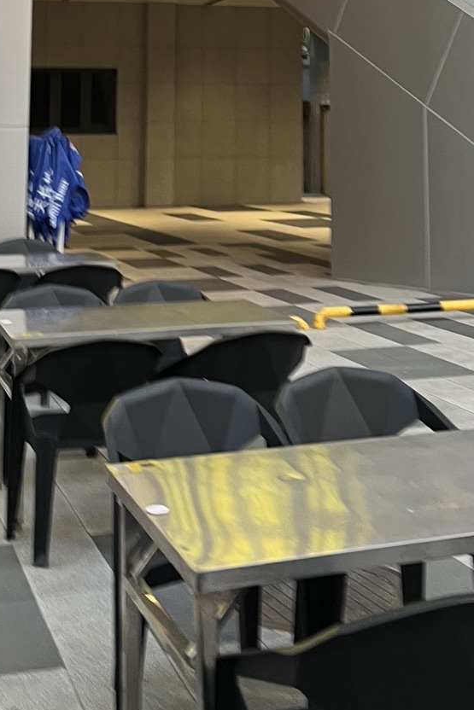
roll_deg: +1.9
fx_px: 1283
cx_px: 301
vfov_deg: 29.0
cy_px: -1
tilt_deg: +4.4
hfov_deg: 20.9
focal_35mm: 65
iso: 80
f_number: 1.6
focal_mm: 5.1
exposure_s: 1/50
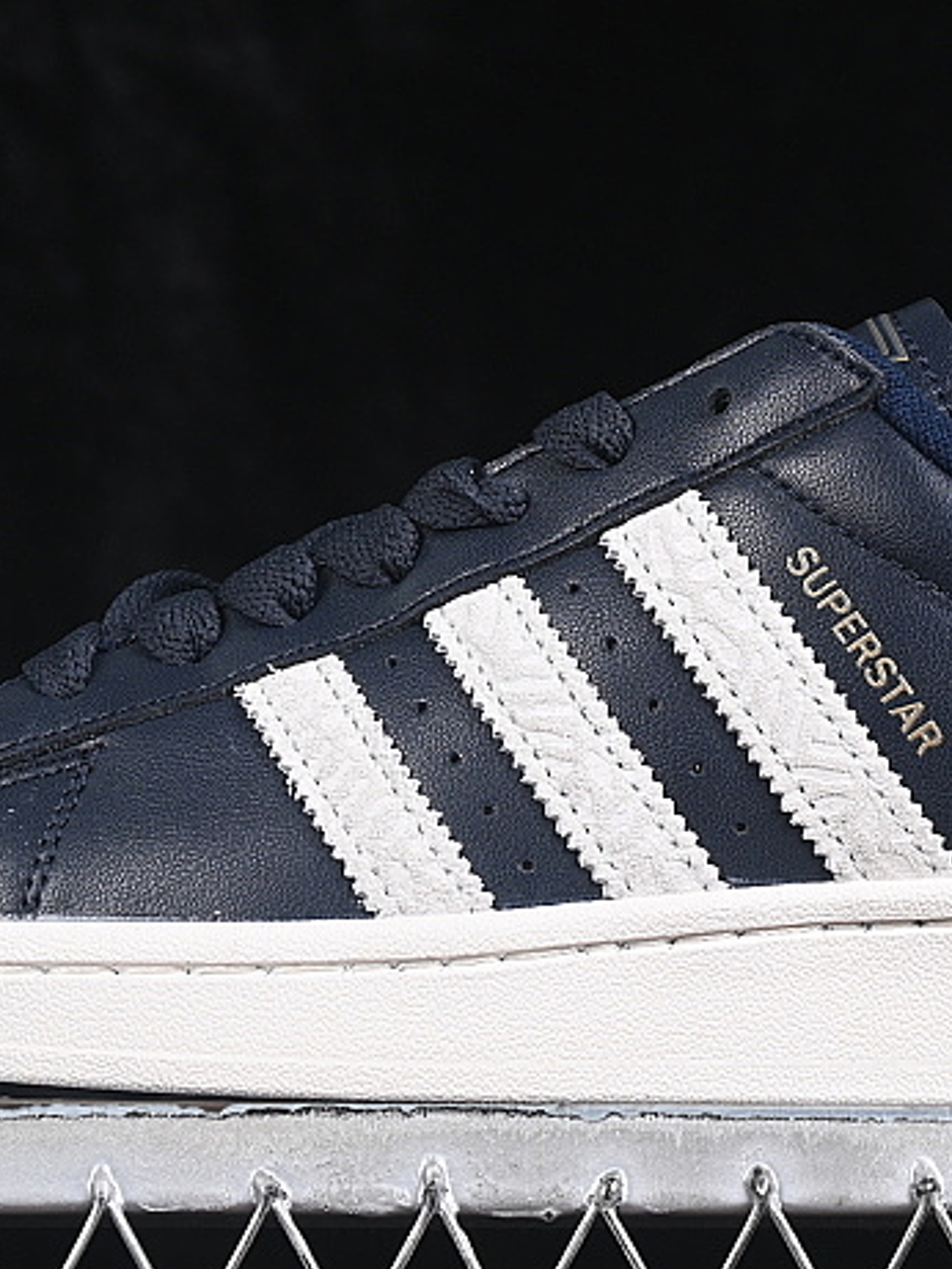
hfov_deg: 8.8
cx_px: 655
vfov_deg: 11.7
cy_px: 487
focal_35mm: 169
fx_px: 6194
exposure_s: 1/60
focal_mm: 50
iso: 160
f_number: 6.3
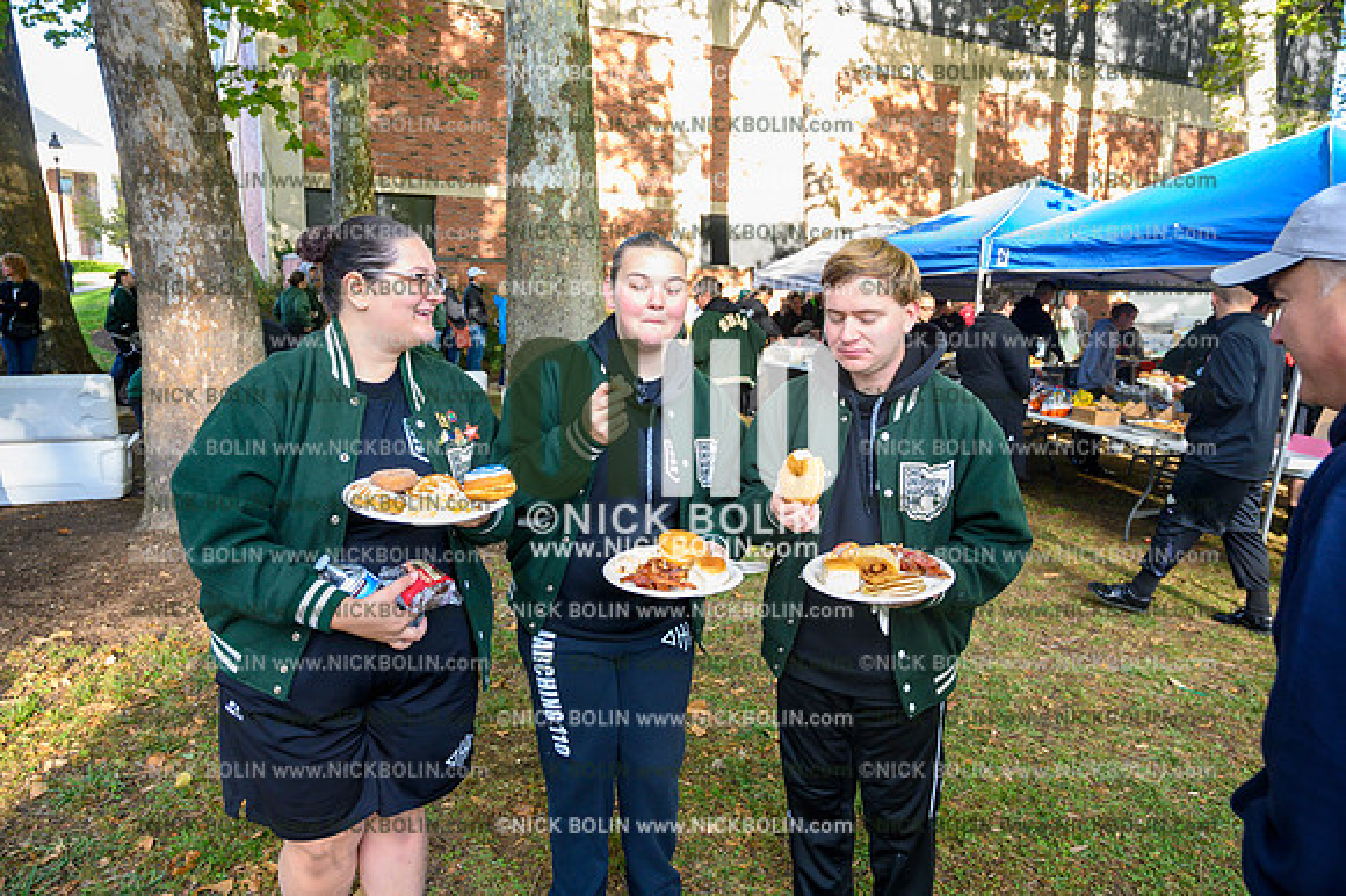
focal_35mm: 24
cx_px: 673
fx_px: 897
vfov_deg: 53.1
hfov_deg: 73.8
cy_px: 448
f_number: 5
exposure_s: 1/400
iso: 2500
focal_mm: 24
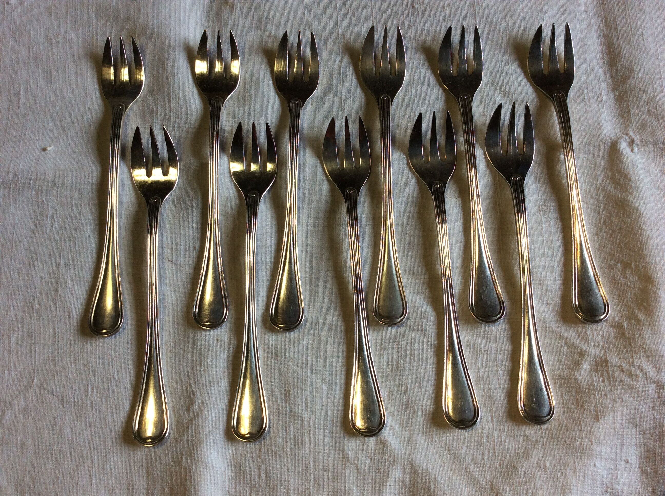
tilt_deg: -78.0
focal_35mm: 32
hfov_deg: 56.9
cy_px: 248
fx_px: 614
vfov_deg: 44.1
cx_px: 332
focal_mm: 3.3
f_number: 2.4
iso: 64
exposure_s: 1/25
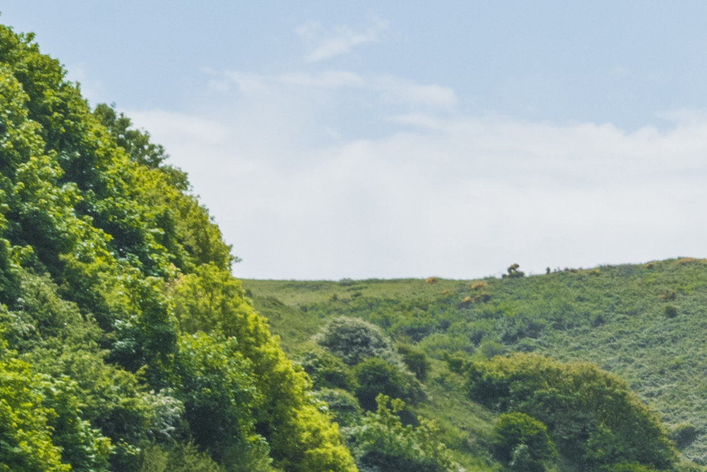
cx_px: 1215
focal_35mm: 461
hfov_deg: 4.4
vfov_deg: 3.0
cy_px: 891
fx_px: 9055
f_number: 11
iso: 100
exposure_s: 1/320
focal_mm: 70
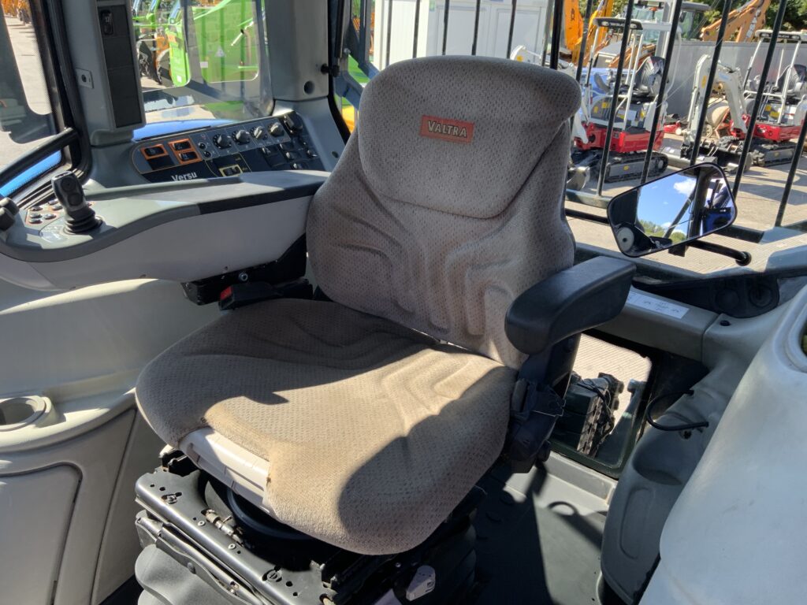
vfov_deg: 48.2
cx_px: 404
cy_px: 302
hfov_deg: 61.7
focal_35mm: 29
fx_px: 676
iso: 16
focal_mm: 3
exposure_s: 1/211
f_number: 1.8
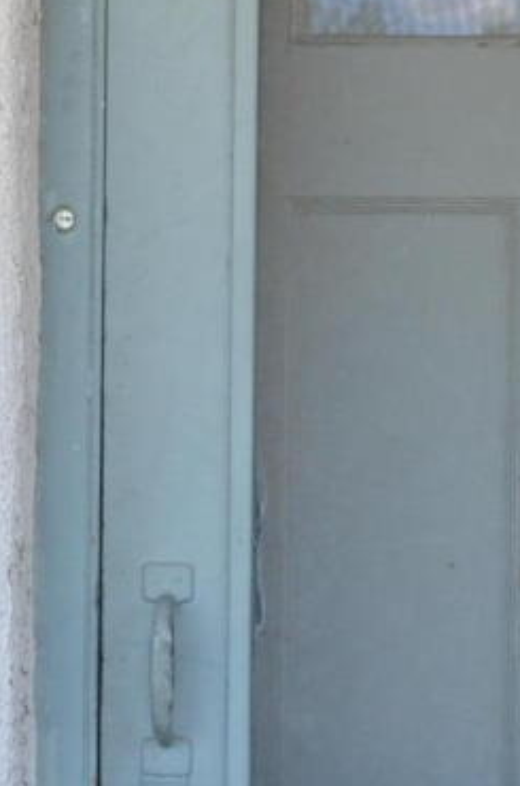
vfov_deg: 14.9
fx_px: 2997
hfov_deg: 9.9
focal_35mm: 138
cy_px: 433
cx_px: 484
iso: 400
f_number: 5
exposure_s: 1/200
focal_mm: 17
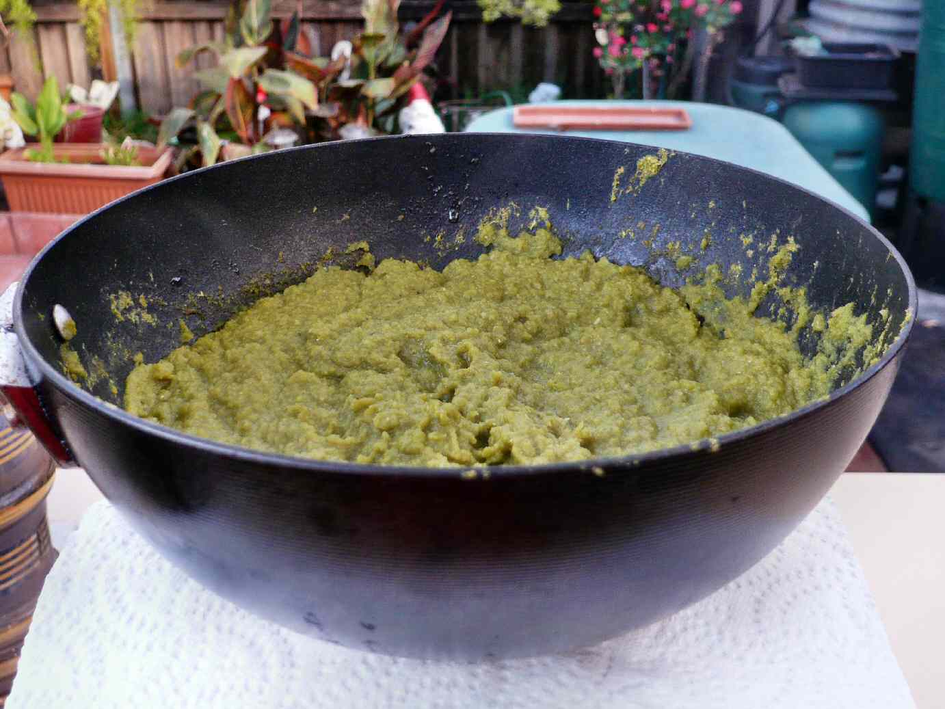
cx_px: 472
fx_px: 1038
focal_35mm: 38
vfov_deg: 37.7
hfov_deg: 49.0
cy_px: 354
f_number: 3.2
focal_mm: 6.2
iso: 160
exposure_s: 1/30
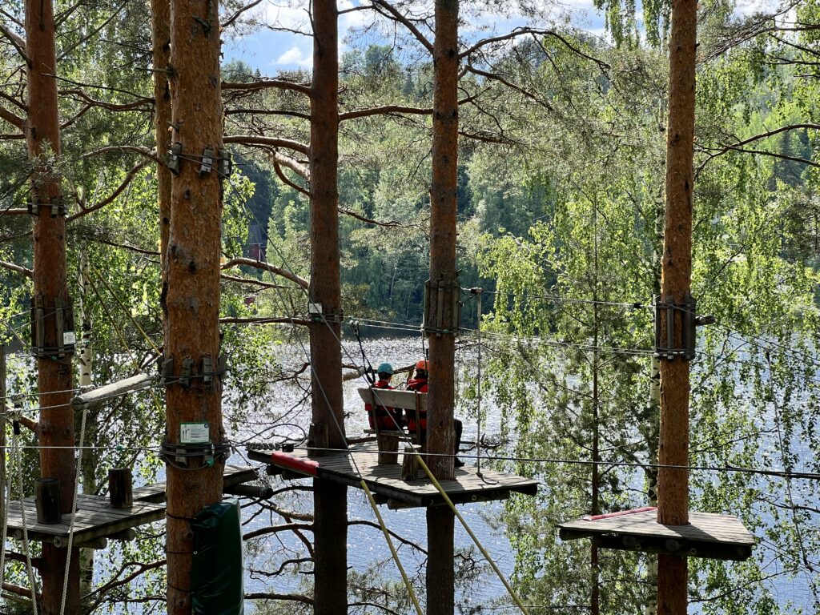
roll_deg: +0.0
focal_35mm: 77
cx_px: 410
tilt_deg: -3.3
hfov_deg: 25.3
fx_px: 1824
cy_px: 308
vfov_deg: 19.1
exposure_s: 1/282
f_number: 2.8
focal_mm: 9
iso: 32
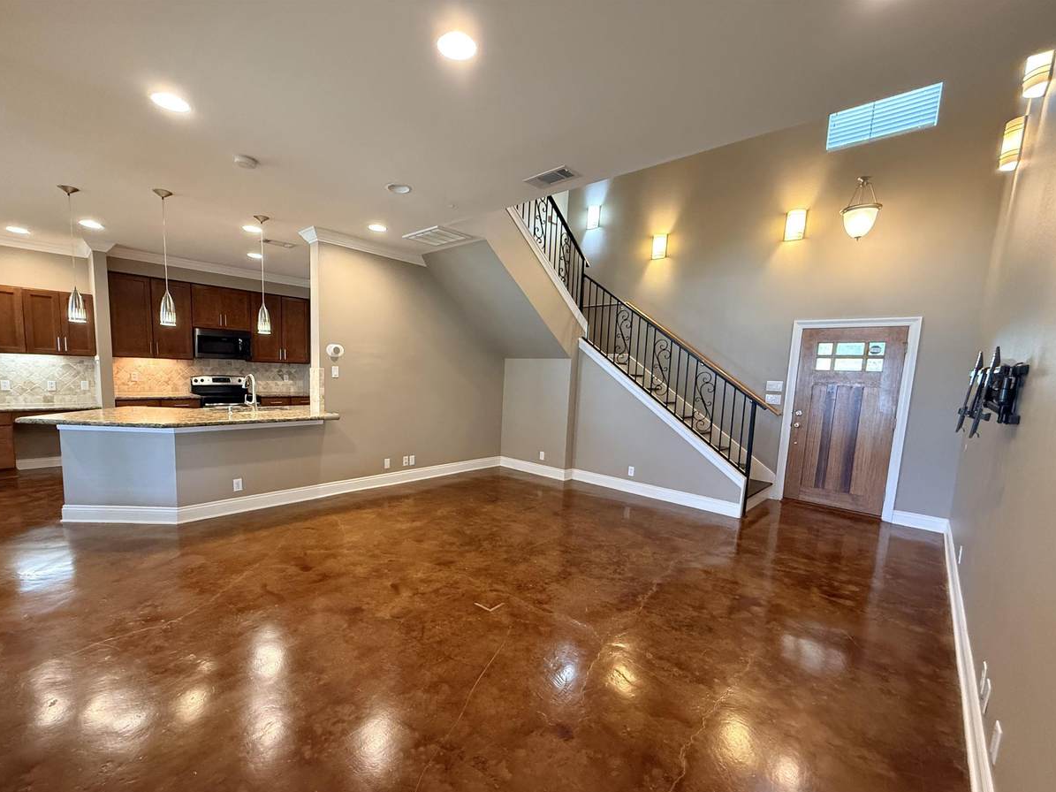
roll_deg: -2.4
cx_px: 501
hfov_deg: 98.1
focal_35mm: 15
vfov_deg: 81.6
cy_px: 423
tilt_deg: -6.5
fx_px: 458
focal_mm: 2.22
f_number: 2.2
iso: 640
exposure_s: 1/60
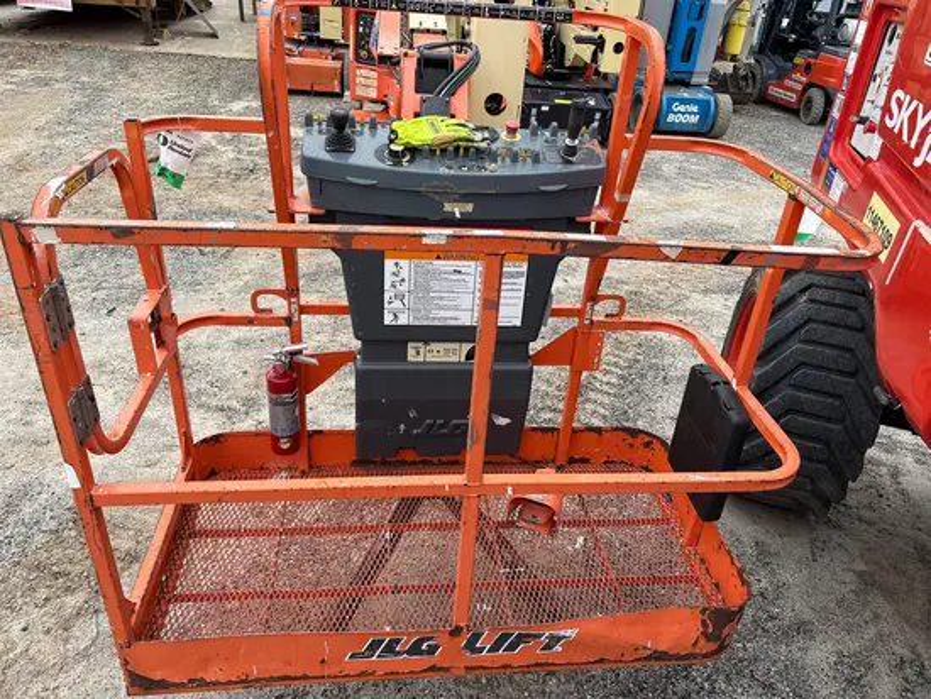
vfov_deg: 53.1
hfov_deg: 67.3
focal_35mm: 26
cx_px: 466
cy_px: 350
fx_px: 700
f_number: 1.6
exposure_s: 1/122
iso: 32
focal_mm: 5.96
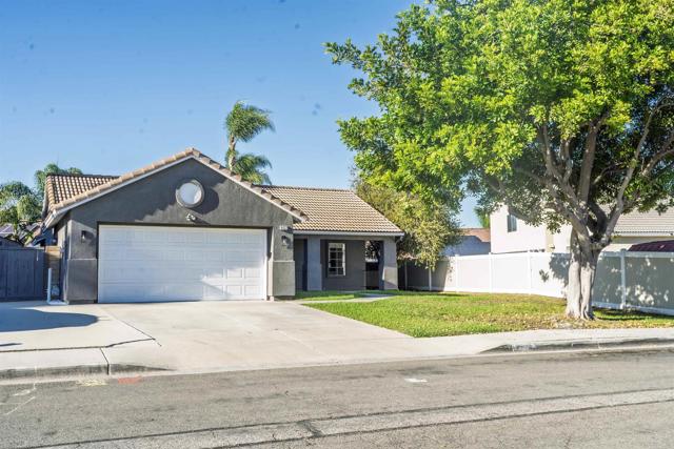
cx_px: 337
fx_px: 655
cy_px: 224
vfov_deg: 37.9
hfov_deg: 54.4
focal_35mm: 35
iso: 100
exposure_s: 1/50
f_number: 11
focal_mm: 35
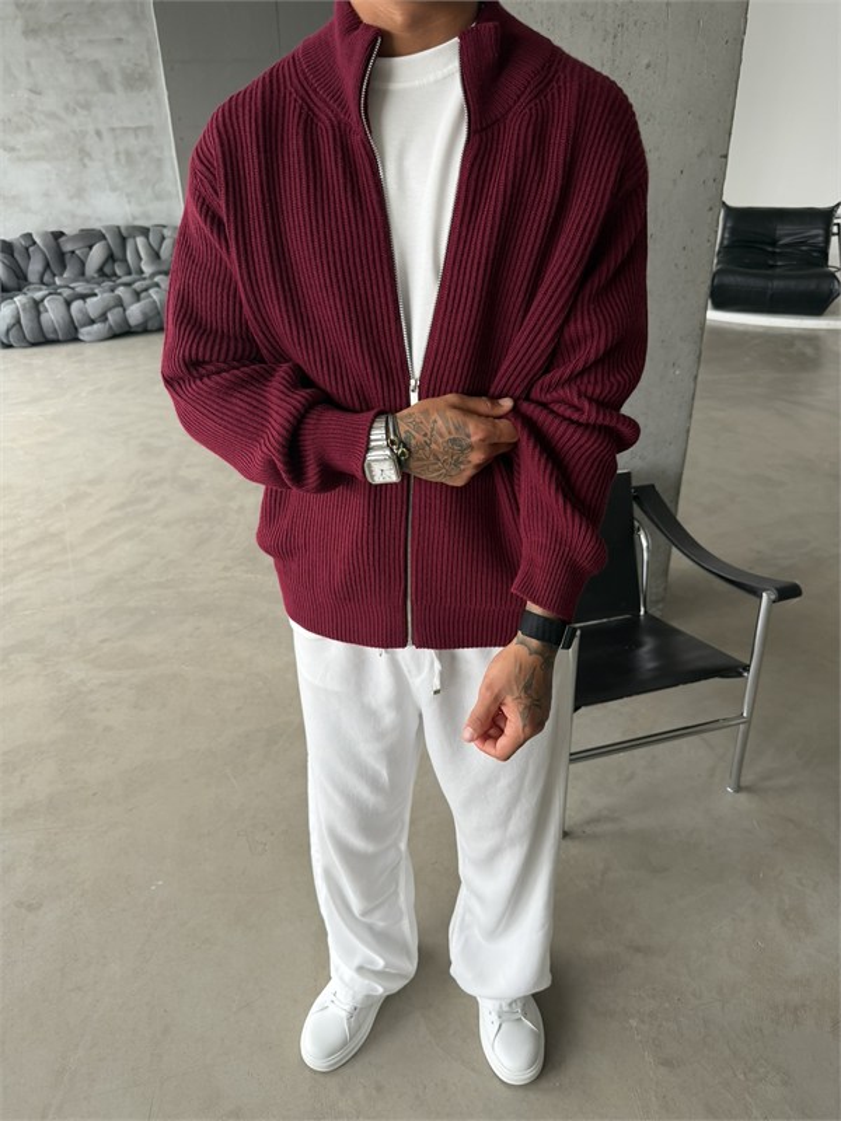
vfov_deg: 71.6
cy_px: 560
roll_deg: +2.1
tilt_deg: -28.7
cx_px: 420
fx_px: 777
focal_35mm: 24
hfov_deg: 56.8
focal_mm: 6.76
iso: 125
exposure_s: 1/70
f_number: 1.78
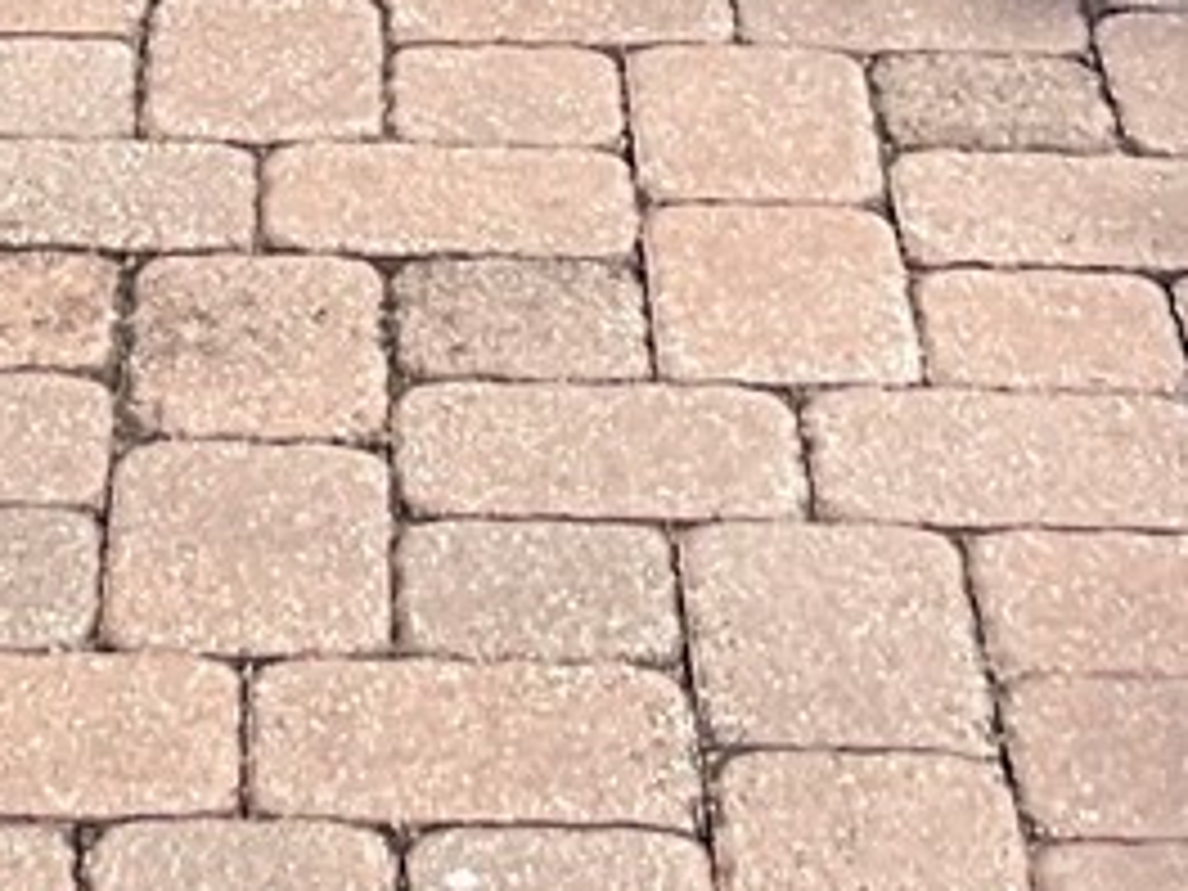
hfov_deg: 11.2
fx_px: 6040
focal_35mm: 176
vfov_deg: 7.8
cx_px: 194
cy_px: -1314
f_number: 1.8
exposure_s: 1/1912
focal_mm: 3
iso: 16
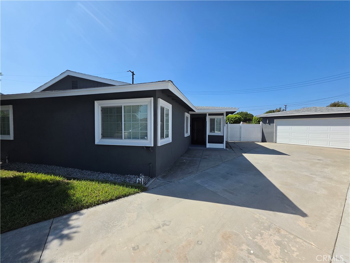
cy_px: 132
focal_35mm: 13
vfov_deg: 89.9
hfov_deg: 106.2
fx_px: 131
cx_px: 175
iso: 32
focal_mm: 2.2
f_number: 1.9
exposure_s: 1/2234
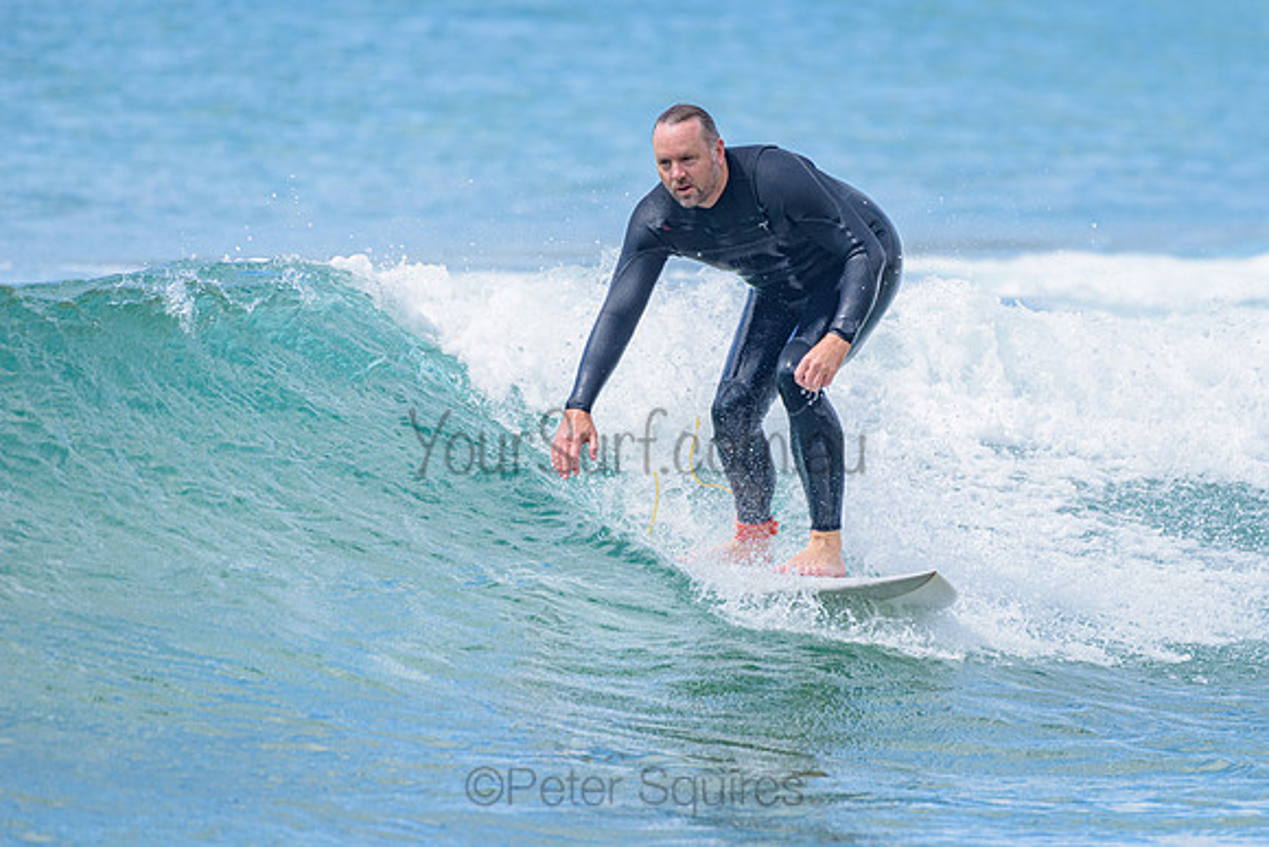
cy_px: 369
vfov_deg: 2.2
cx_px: 778
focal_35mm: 613
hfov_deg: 3.4
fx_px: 21624
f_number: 5.6
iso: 400
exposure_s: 1/2000
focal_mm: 500
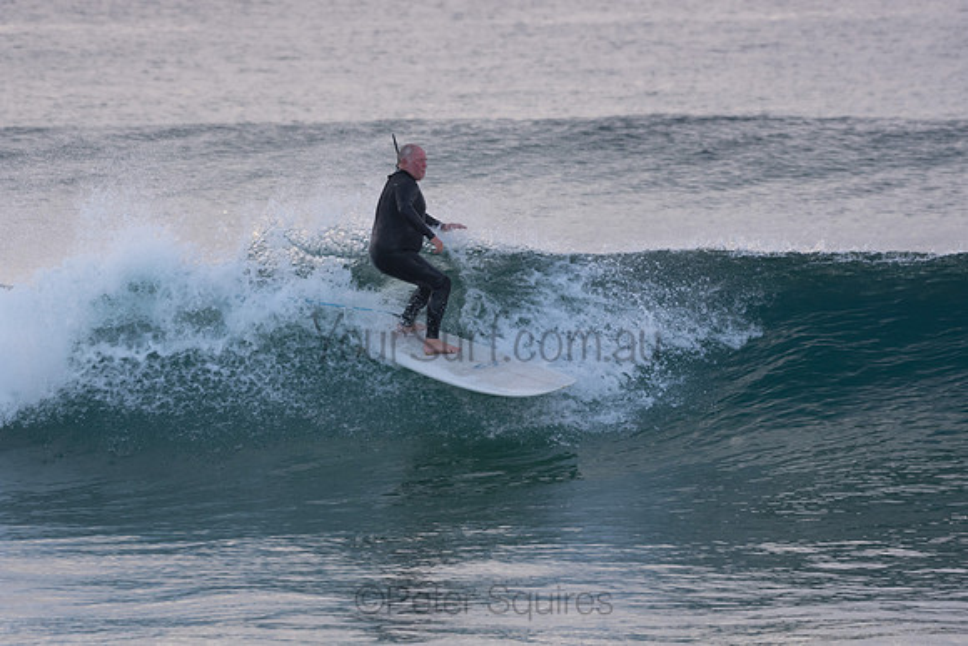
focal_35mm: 405
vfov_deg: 3.4
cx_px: 484
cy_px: 323
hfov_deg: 5.1
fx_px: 10892
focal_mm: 270
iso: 720
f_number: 5.6
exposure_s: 1/800
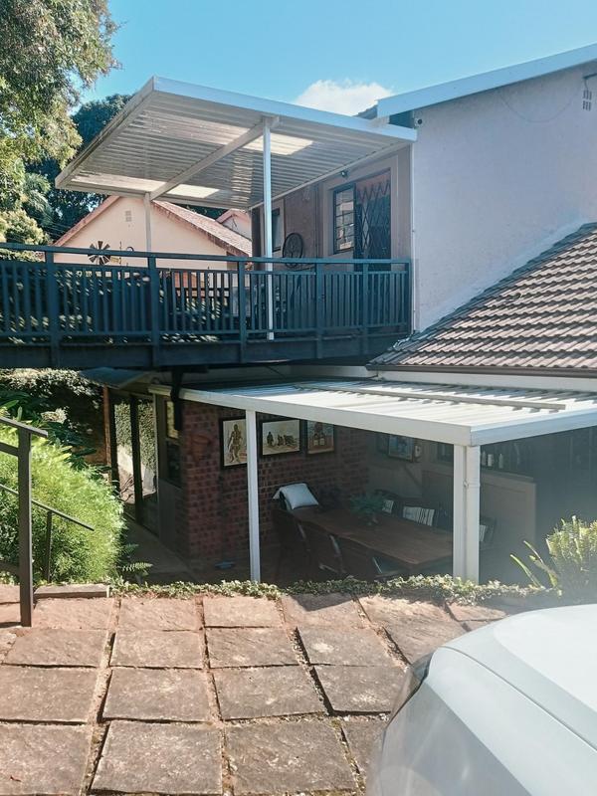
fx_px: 575
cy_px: 398
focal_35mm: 25
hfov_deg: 54.9
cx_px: 298
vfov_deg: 69.4
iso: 80
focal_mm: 4.7
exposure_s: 1/101
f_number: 1.7
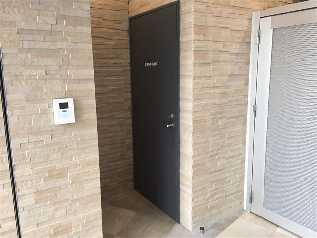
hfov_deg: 61.7
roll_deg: +0.6
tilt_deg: -8.7
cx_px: 158
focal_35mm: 29
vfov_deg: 48.2
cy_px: 119
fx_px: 266
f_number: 2.2
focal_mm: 4.15
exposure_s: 1/30
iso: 50
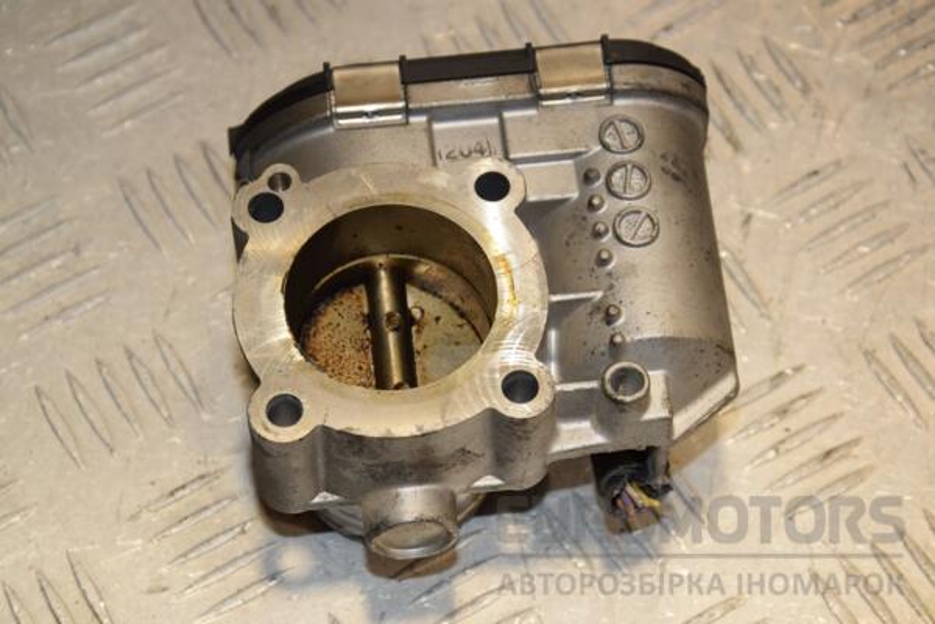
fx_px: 2922
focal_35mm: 112
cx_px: 468
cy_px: 312
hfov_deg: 18.2
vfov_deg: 12.2
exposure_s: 1/200
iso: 800
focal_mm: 75
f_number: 8
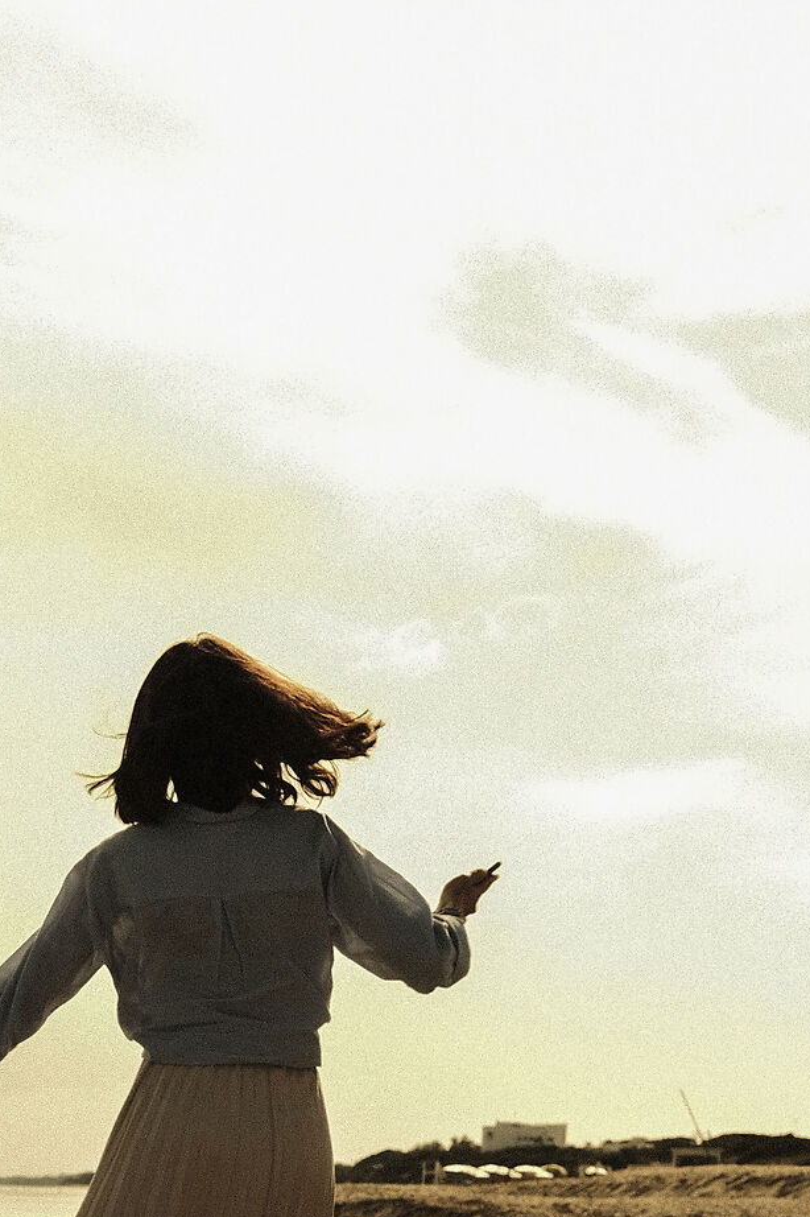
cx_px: 79
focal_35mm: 138
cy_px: 1213
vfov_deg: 14.6
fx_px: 4661
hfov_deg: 9.9
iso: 80
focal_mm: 35
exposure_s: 1/250
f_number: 8
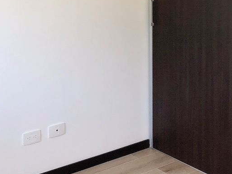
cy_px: 12
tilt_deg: -6.1
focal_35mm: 70
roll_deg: +1.1
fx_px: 469
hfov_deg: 27.6
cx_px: 155
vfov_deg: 20.5
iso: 50
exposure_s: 1/120
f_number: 1.8
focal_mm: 4
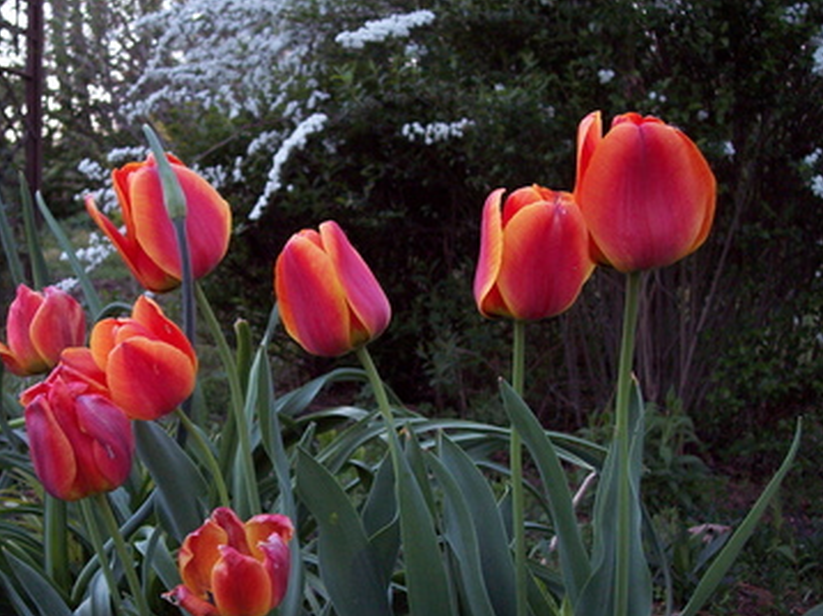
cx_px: 329
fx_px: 1140
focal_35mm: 48
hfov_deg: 39.5
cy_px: 303
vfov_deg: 30.2
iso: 200
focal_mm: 8
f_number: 3.4
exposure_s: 1/8
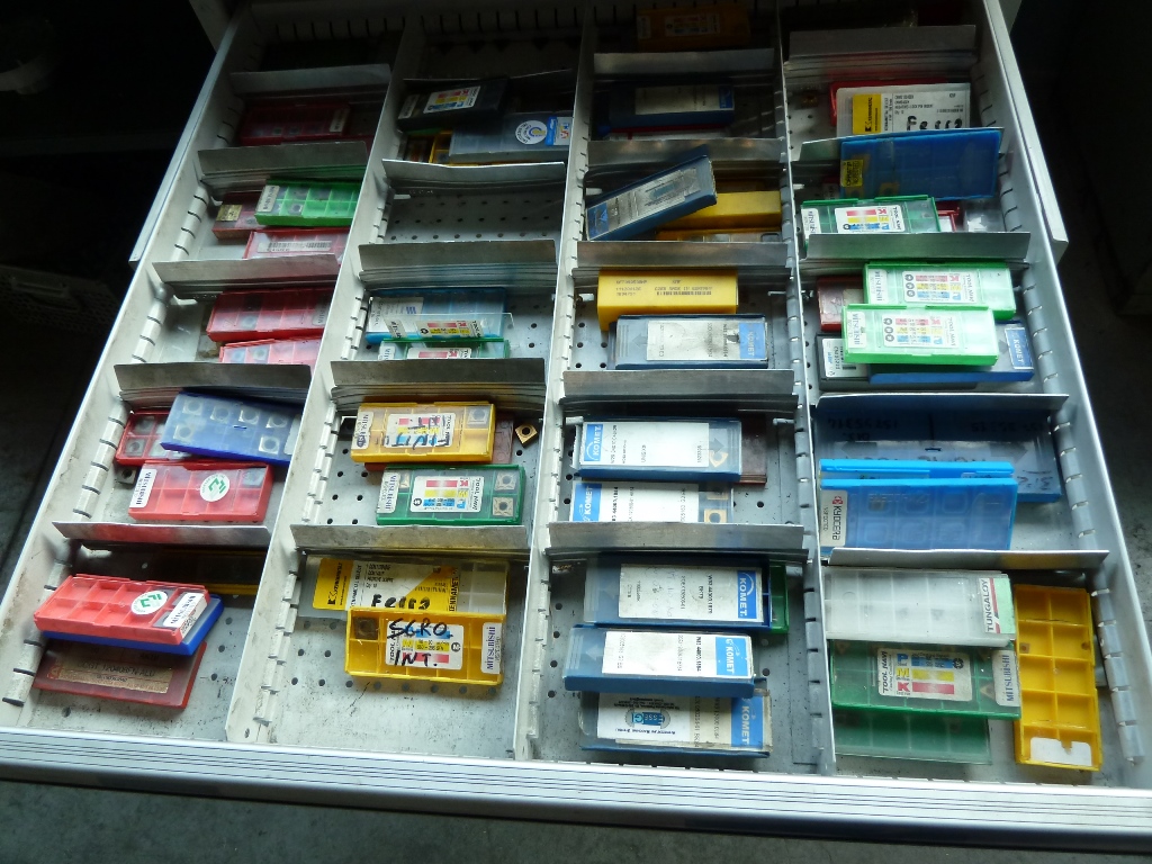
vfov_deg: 54.9
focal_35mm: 25
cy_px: 432
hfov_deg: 69.4
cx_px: 576
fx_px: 832
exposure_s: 1/30
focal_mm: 4.1
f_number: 3.3
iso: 160
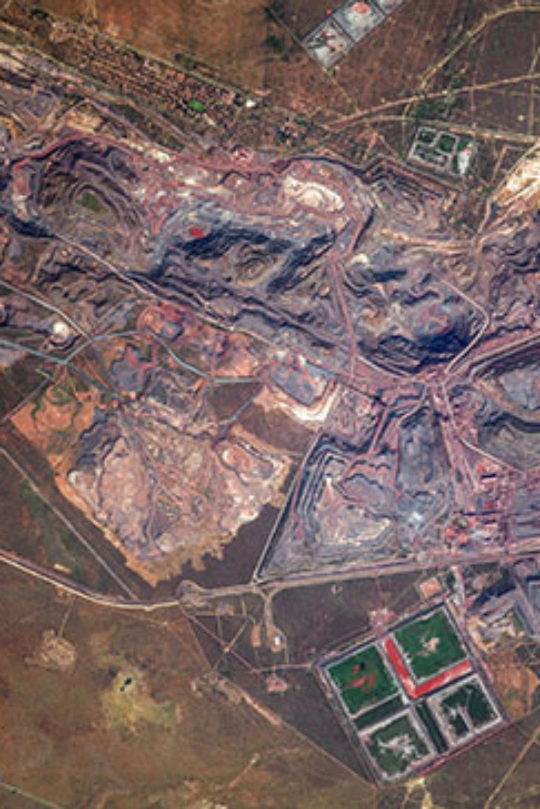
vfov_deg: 1.2
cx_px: 367
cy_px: 404
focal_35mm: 1737
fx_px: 39042
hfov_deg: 0.8
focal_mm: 1150
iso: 400
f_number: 8
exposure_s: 1/2000
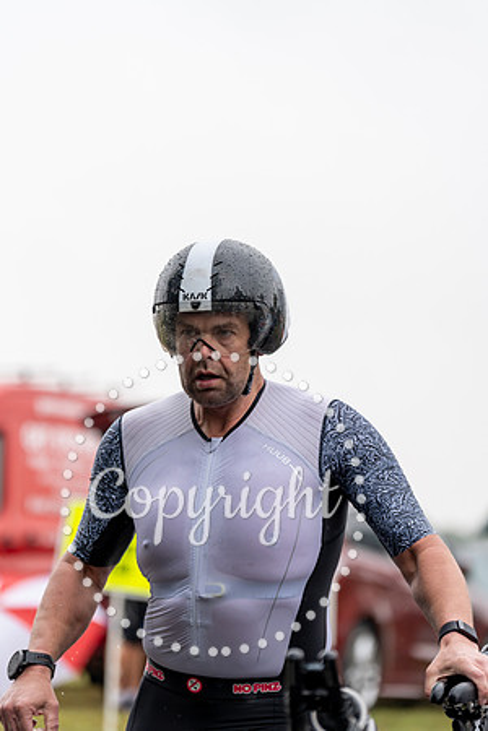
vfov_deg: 15.8
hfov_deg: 10.5
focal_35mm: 130
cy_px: 366
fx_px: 2643
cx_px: 244
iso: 400
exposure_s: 1/1000
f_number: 3.2
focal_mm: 130
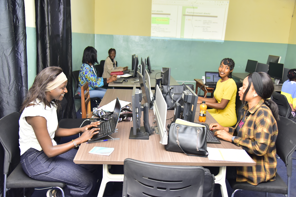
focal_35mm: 32
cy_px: 101
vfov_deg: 41.1
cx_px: 148
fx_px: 263
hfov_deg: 58.7
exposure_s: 1/200
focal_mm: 31
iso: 1000
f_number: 4
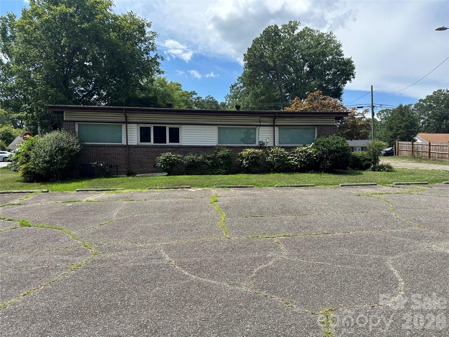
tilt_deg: -0.9
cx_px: 224
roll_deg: +0.4
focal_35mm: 24
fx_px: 311
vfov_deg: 56.8
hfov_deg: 71.6
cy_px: 168
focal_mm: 6.86
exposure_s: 1/2660
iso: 80
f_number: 1.78
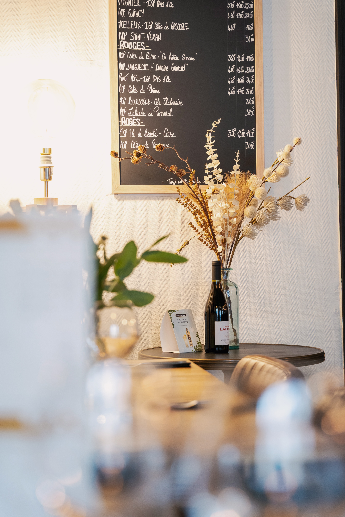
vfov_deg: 28.8
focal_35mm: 70
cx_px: 172
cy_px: 258
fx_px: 1006
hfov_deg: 19.5
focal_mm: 70
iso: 800
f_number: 3.5
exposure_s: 1/30
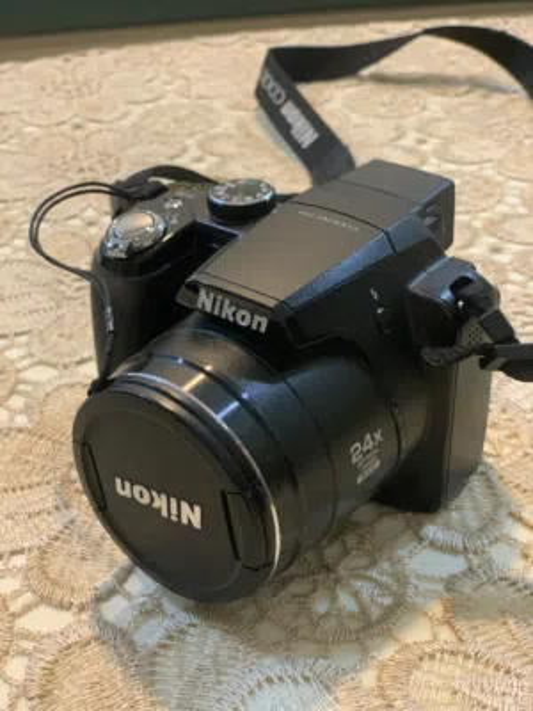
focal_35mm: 52
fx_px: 1068
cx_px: 266
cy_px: 356
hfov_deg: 28.0
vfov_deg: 36.8
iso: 500
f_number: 2.4
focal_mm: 6
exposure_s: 1/33
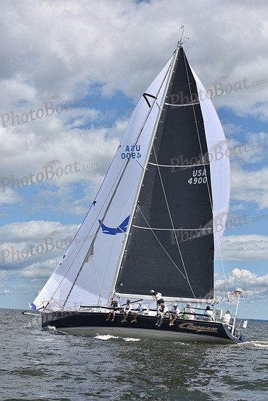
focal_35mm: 70
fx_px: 781
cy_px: 200
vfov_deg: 28.8
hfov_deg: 19.5
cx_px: 134
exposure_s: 1/1000
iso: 250
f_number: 9
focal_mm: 70
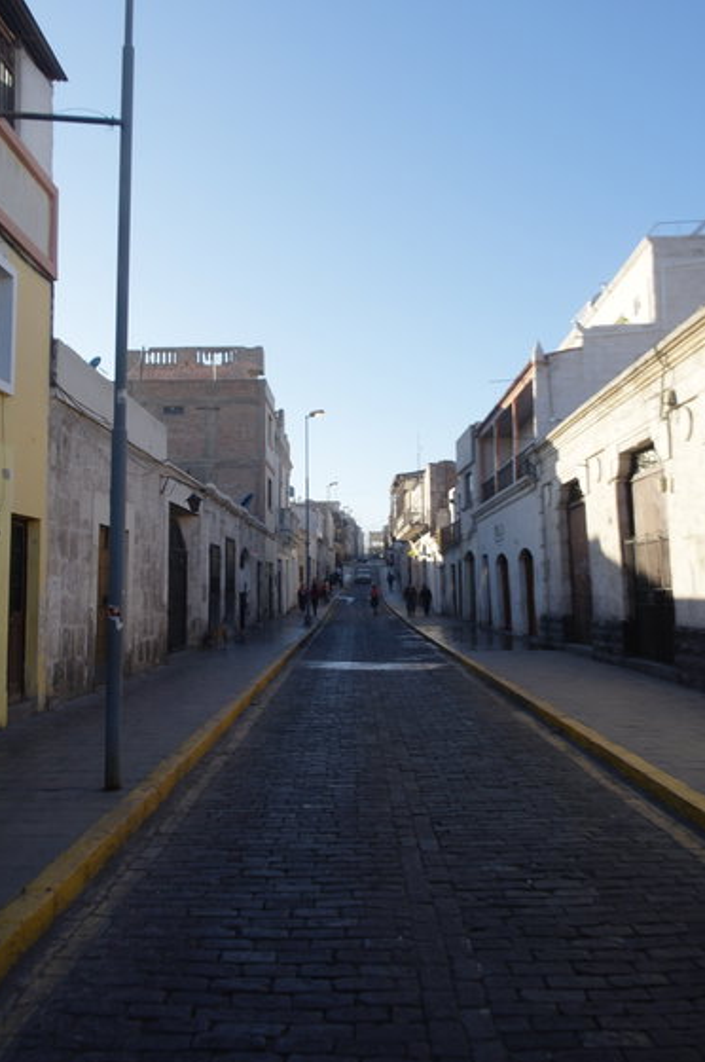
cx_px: 356
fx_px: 854
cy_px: 507
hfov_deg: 44.9
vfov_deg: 63.7
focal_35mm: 29
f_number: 5.6
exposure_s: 1/180
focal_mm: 18
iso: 200
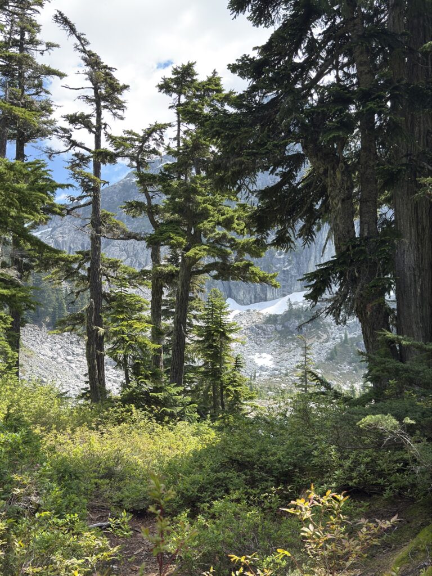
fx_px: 649
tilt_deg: +8.6
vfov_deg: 47.9
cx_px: 216
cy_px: 288
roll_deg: +0.4
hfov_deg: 36.8
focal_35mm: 39
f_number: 1.78
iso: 64
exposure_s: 1/1230
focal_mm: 6.76
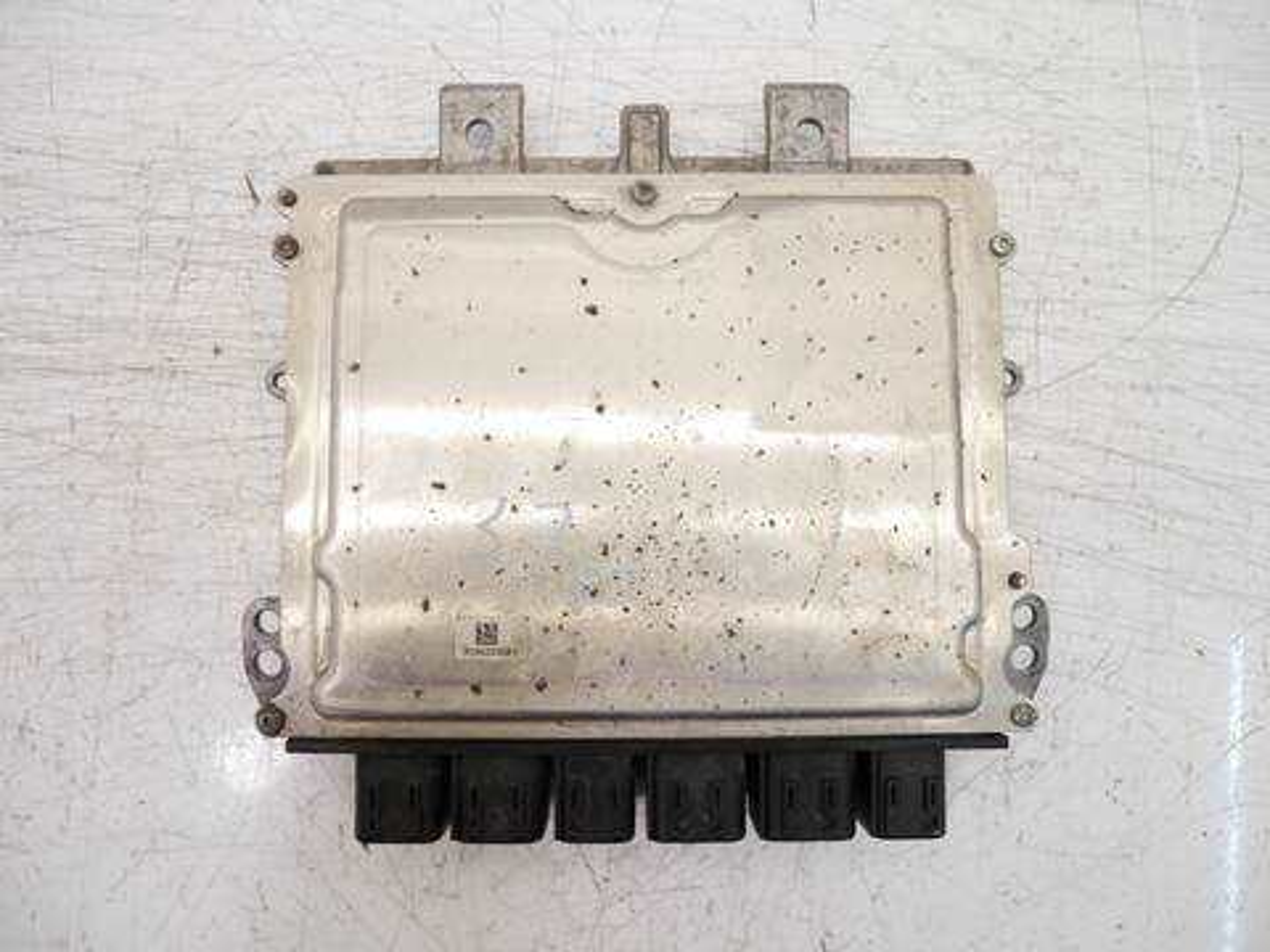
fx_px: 881
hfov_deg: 71.6
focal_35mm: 24
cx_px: 635
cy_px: 476
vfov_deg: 56.8
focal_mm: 12
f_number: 3.5
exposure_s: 1/60
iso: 400
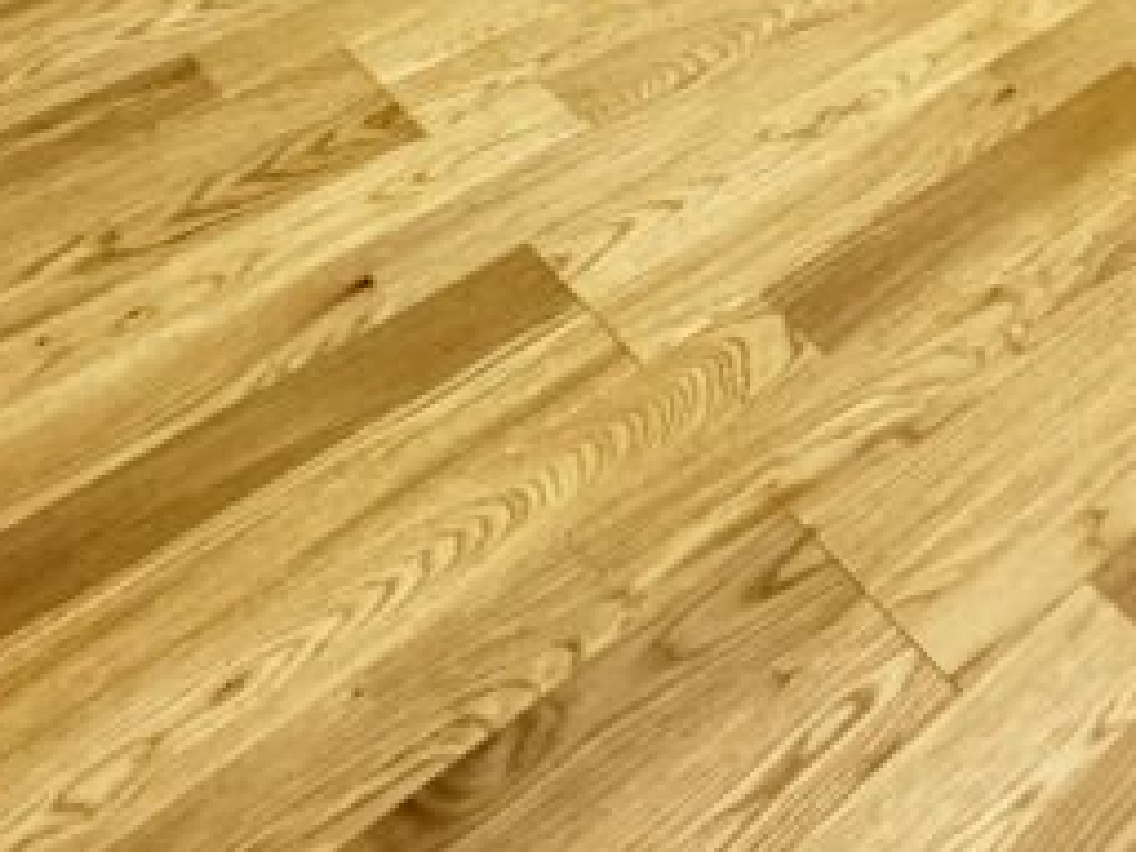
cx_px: 1003
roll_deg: -1.2
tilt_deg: -8.1
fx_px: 1838
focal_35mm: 56
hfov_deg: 32.8
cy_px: -830
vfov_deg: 18.2
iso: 400
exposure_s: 1/50
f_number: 2.2
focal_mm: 2.22
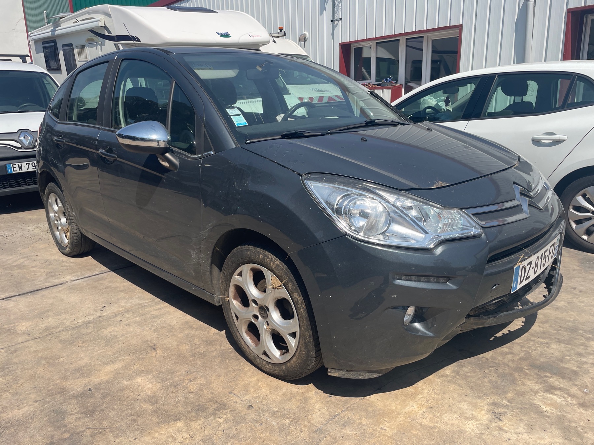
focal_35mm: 26
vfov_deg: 53.1
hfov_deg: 67.3
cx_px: 297
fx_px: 446
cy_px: 222
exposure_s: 1/3205
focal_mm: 4.2
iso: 32
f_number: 1.6
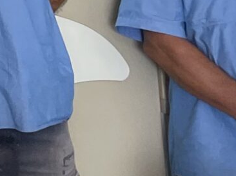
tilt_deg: +10.3
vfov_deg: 7.0
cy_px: -405
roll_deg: +1.0
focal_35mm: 182
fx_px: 1240
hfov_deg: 9.5
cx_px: -355
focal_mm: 4.2
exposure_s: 1/100
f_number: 1.6
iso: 80
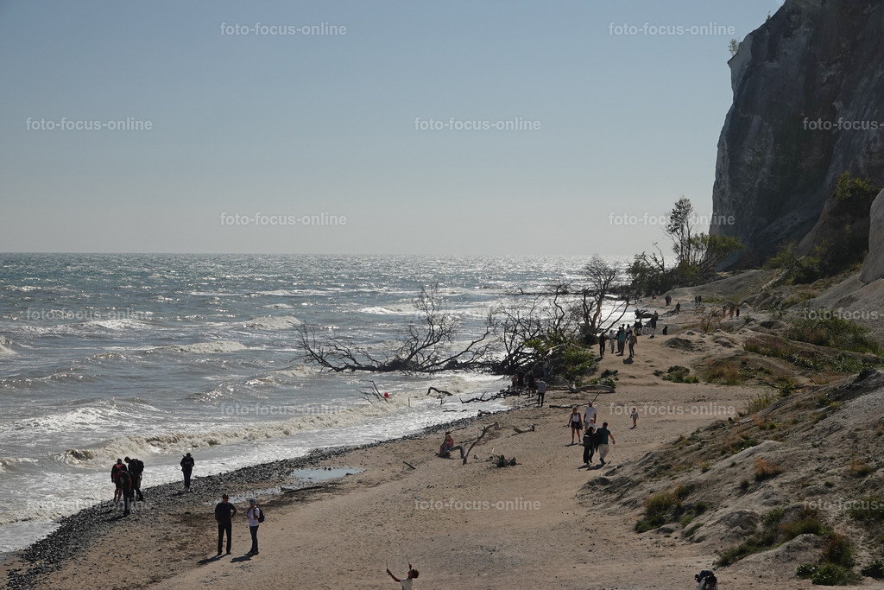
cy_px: 295
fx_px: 1891
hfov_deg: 26.3
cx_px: 442
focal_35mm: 77
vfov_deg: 17.7
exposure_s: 1/1000
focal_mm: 28.07
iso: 100
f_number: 5
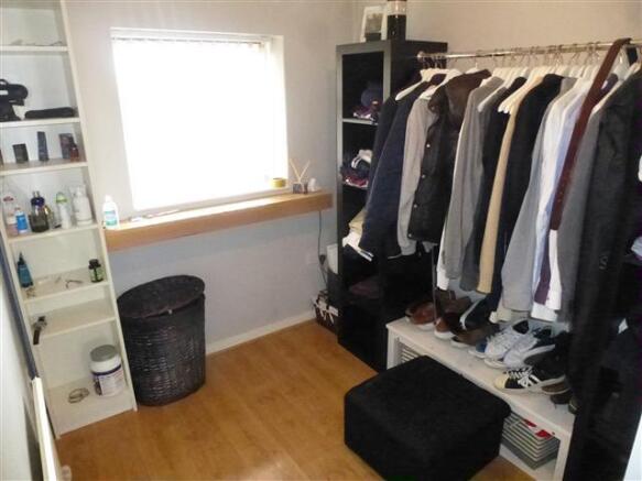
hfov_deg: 71.6
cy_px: 240
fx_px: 445
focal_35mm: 24
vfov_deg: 56.8
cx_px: 321
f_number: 4
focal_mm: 4.3
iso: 3200
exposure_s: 1/160
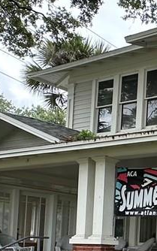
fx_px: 486
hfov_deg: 15.7
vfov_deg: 27.8
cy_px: 231
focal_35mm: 71
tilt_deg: +5.5
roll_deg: -1.6
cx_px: 284
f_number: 2.2
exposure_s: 1/338
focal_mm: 2.22
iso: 40
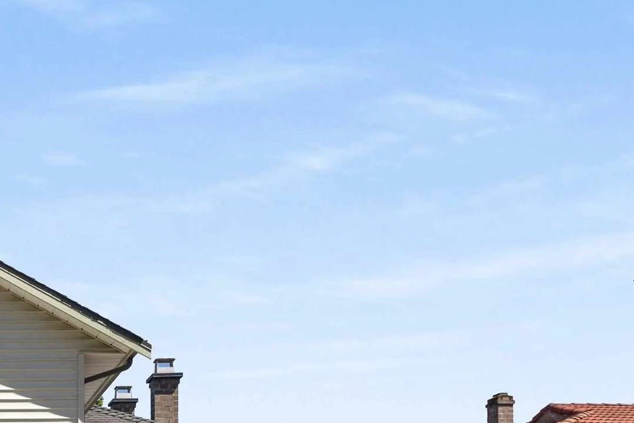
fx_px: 1004
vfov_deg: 22.3
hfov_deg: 30.0
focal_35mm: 57
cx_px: -122
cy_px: 484
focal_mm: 20
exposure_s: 1/100
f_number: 8
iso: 100
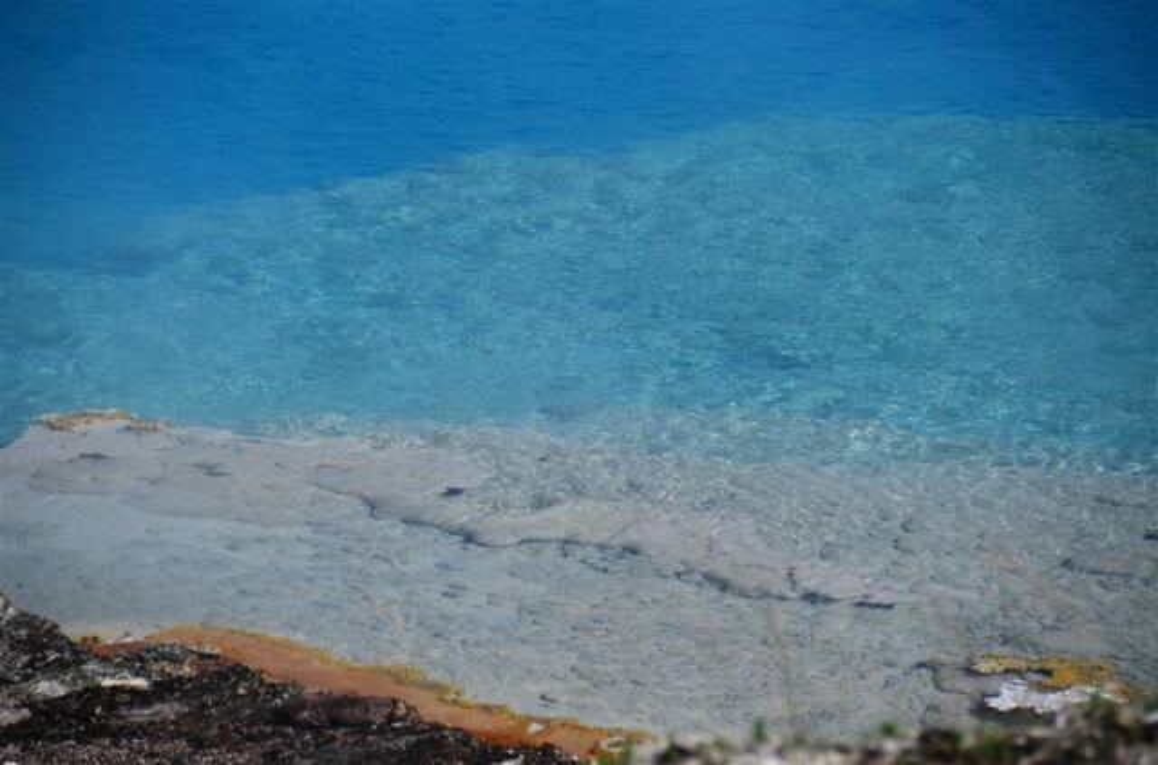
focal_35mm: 225
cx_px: 579
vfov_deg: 6.1
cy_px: 382
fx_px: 7218
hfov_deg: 9.2
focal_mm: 150
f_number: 5.6
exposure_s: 1/1600
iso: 200
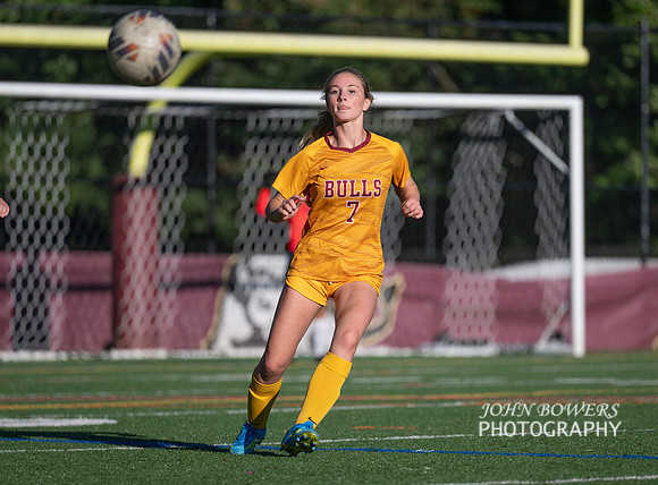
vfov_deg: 5.1
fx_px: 5491
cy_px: 273
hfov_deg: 6.9
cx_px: 374
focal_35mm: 291
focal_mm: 200
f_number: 2.8
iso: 140
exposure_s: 1/4000
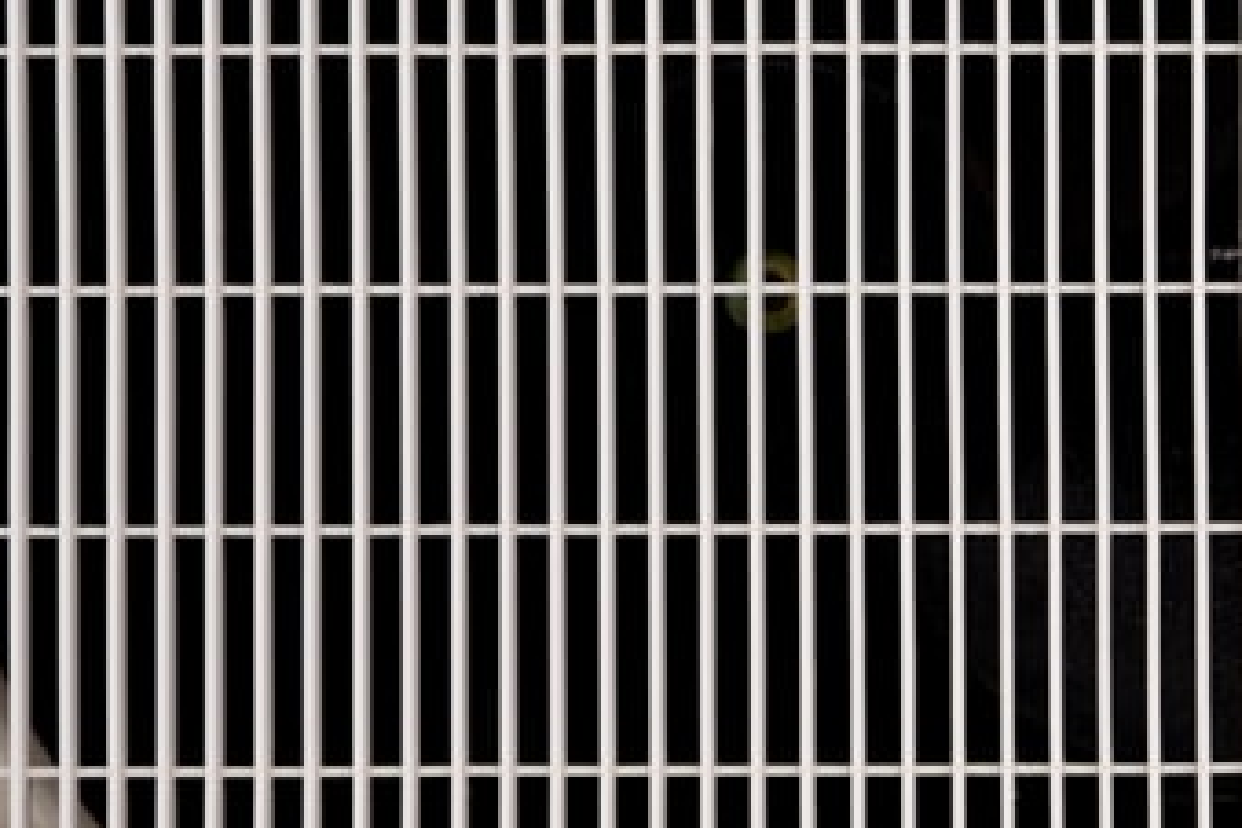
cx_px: 1242
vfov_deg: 11.5
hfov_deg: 16.8
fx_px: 4105
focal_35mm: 119
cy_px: 308
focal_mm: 35
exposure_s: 1/200
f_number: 4
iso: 100
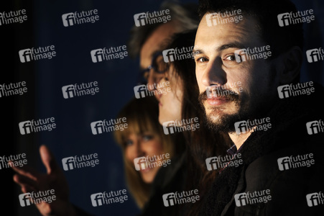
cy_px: 108
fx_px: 1799
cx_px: 162
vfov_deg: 6.9
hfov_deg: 10.3
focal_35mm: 200
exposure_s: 1/200
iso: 200
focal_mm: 200
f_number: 7.1
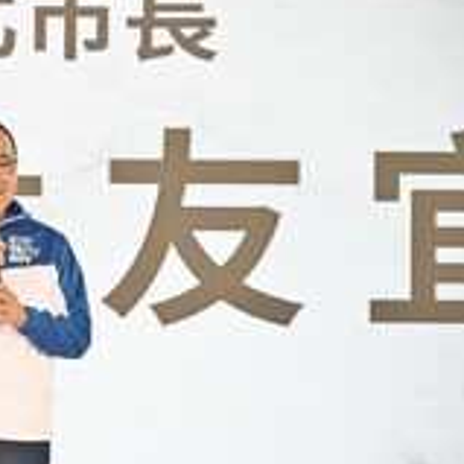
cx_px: -6
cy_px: 258
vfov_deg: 6.8
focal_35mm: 256
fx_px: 3882
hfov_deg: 6.8
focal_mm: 120
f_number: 4
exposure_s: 1/250
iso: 450
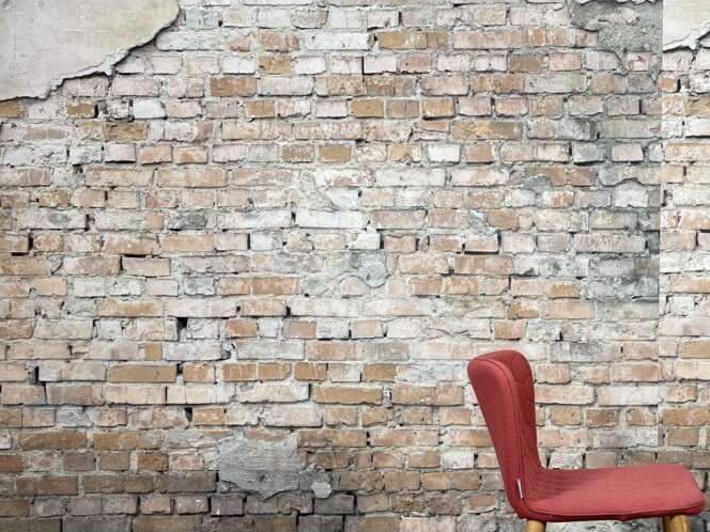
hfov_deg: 38.8
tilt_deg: -4.0
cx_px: 572
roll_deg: -0.3
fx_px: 964
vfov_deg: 30.6
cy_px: 355
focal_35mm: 47
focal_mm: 5.1
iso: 100
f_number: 1.6
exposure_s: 1/100
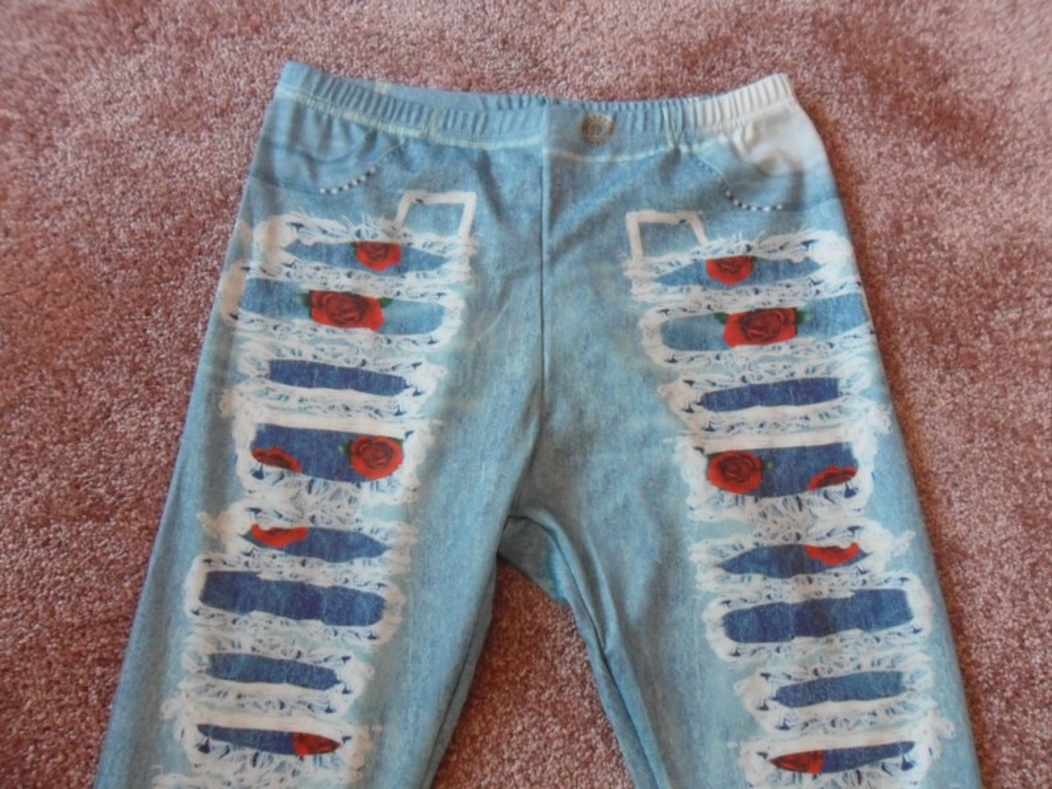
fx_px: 821
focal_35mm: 27
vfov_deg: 51.4
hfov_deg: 65.3
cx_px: 526
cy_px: 394
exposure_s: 1/20
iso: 400
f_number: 3.5
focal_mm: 4.9
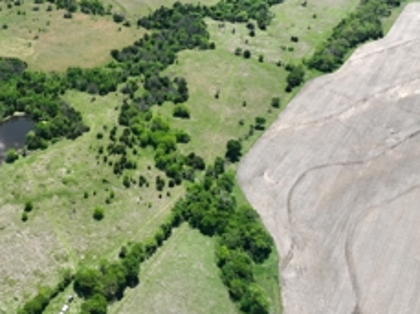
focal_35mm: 42
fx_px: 509
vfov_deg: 33.8
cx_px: 72
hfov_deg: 42.4
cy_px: 95
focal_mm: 12.29
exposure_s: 1/800
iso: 100
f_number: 2.8
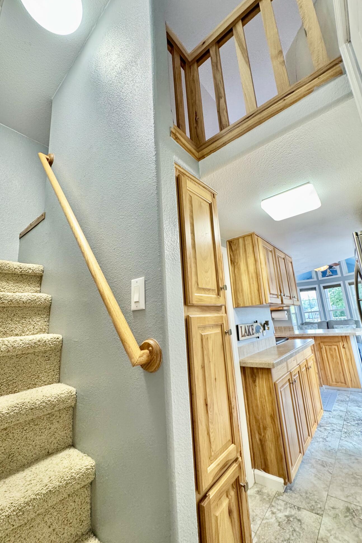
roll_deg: +5.5
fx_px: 226
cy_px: 269
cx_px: 192
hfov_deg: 77.2
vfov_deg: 100.4
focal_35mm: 15
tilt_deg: +12.6
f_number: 2.2
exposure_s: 1/120
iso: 250
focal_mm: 2.22
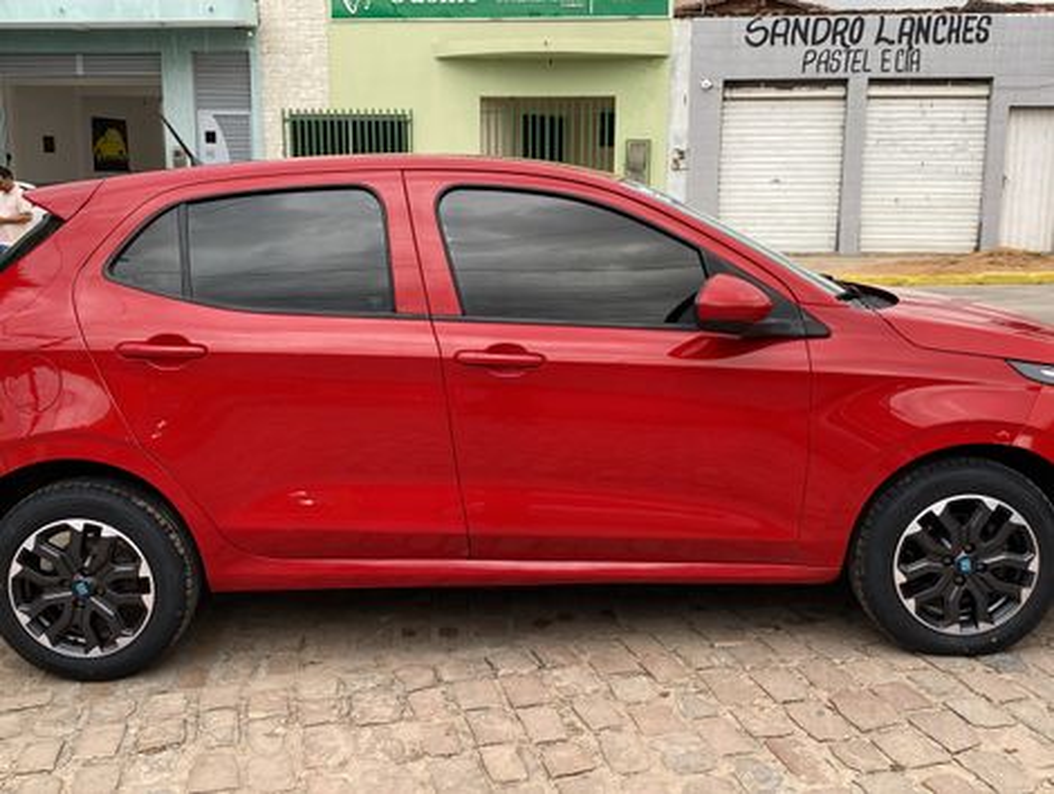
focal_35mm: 30
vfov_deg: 46.9
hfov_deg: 59.9
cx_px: 527
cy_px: 397
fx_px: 915
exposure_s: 1/59
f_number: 1.8
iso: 40
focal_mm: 4.25
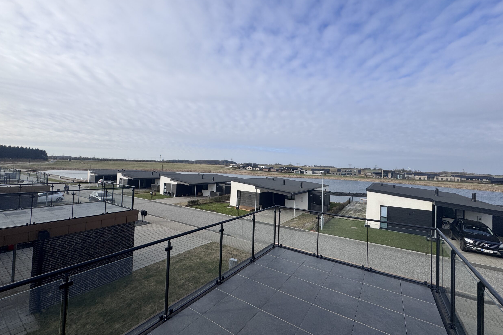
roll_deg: -2.4
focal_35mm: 15
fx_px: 210
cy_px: 163
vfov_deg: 77.3
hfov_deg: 100.4
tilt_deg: +1.9
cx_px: 250
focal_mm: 2.22
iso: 50
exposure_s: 1/2208
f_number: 2.2
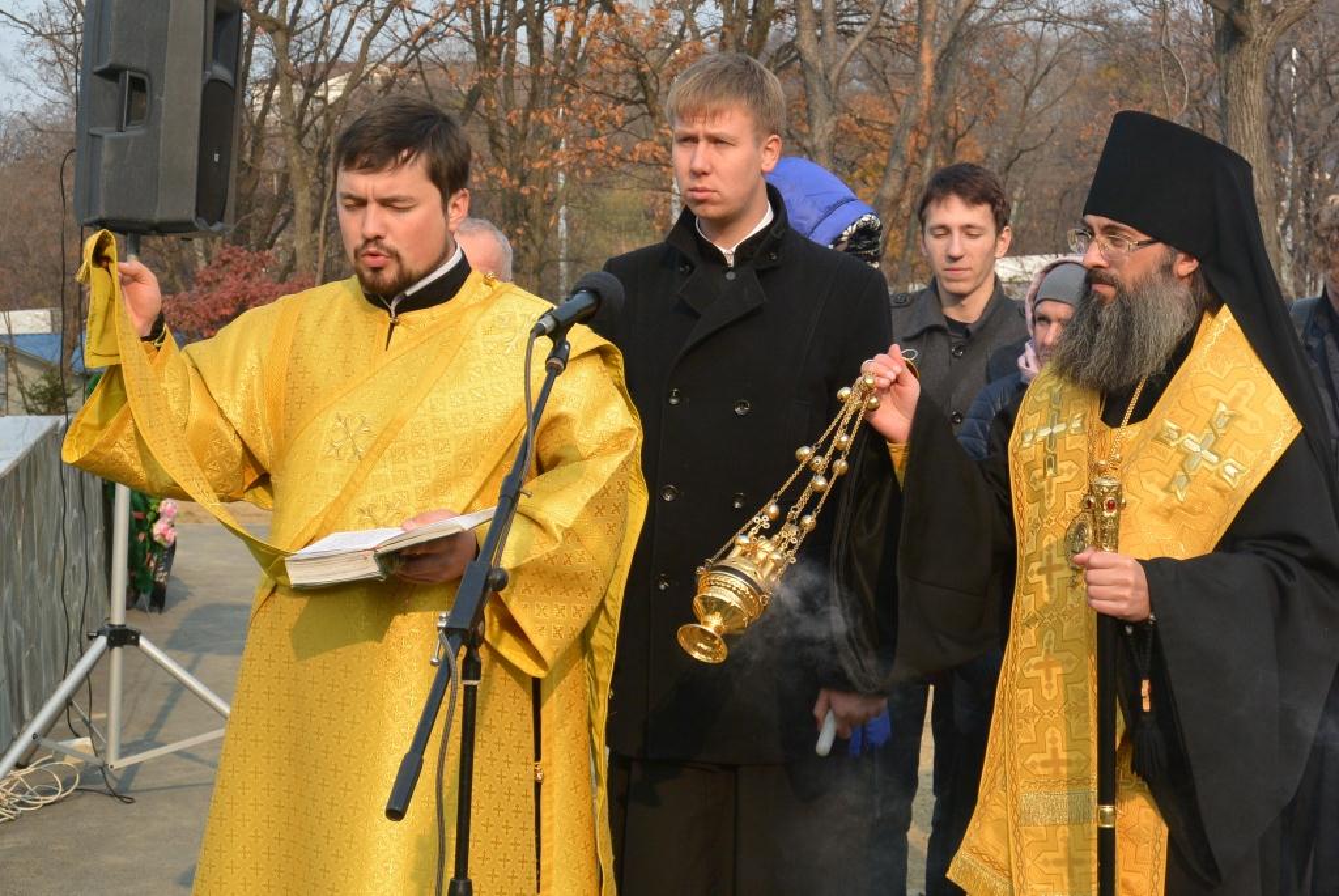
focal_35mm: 74
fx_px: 2755
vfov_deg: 18.5
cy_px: 448
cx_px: 670
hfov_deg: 27.3
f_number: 5.6
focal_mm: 27.5
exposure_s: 1/500
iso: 200
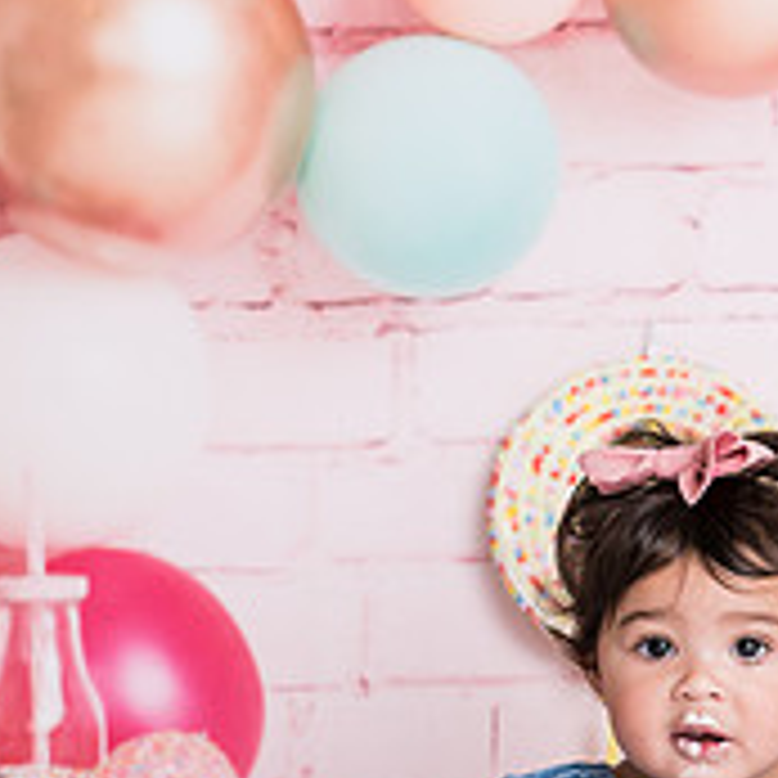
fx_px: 3890
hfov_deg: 11.0
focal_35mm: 153
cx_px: 1114
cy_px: 639
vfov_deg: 11.4
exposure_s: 1/200
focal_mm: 50
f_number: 3.5
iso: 200
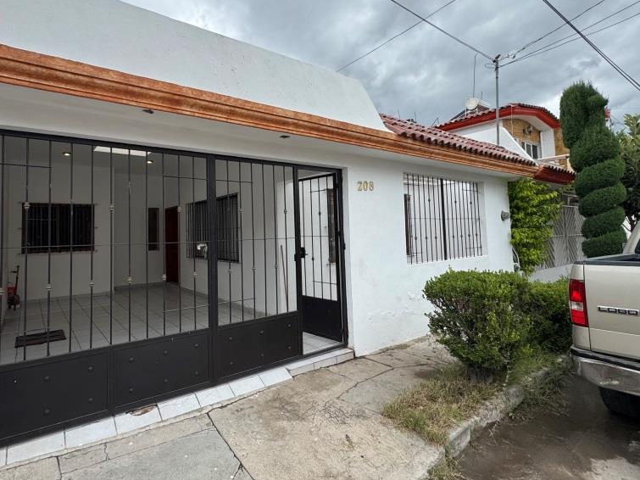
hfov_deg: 83.7
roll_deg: +2.0
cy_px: 214
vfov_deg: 68.5
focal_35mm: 19
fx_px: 351
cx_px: 258
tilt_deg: +3.0
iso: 50
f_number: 2.2
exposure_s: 1/849
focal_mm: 2.22
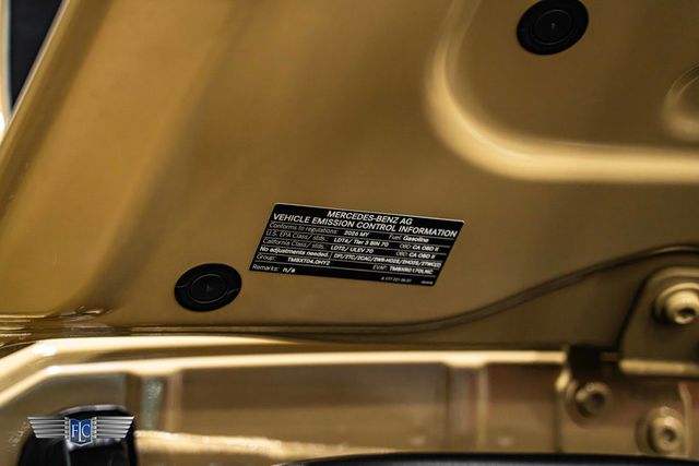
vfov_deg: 13.0
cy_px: 233
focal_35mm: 105
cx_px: 350
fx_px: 2039
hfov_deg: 19.5
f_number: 4
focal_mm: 105
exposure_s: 1/100
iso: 1600
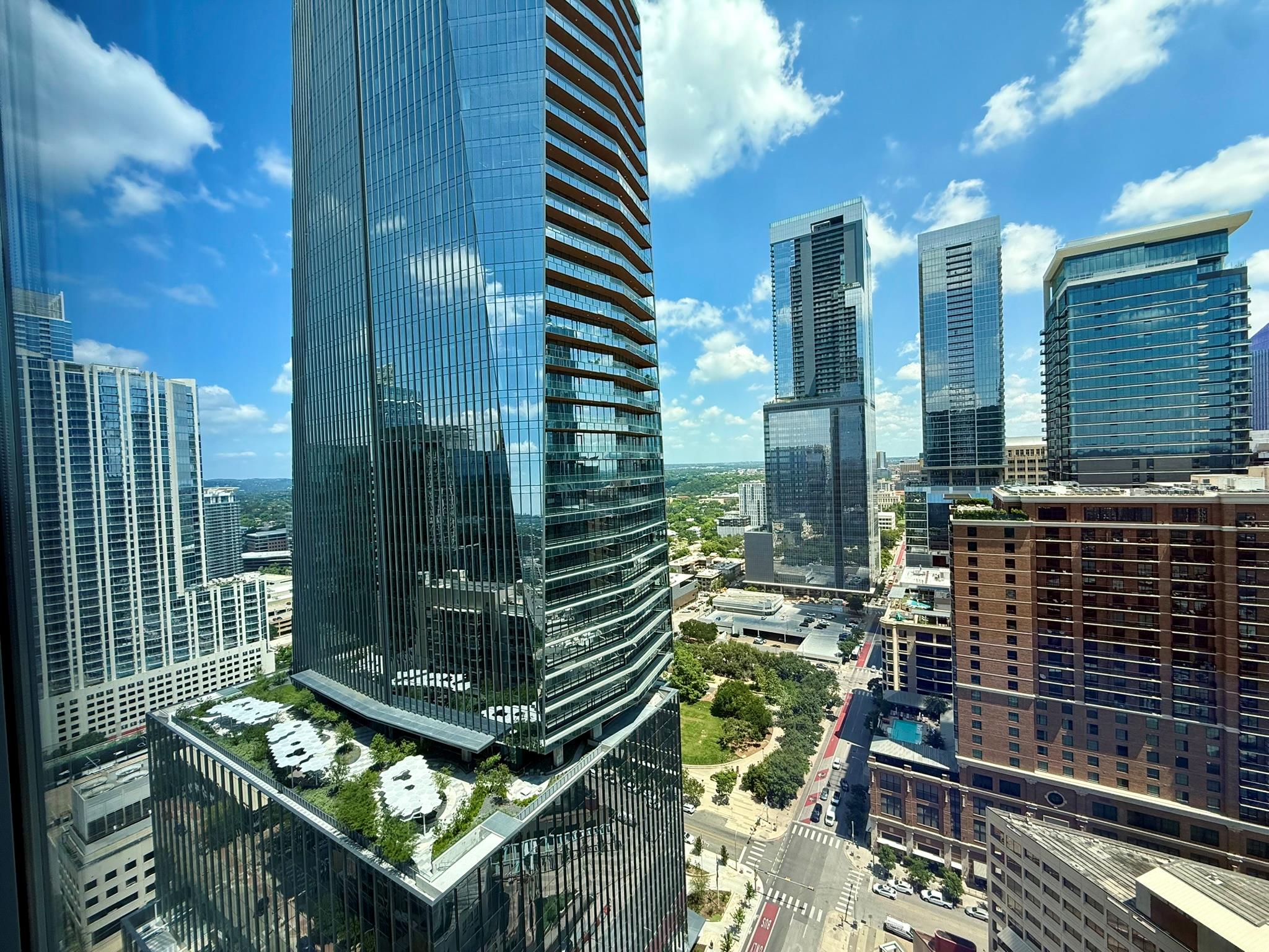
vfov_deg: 85.7
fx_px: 513
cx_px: 634
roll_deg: +2.2
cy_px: 476
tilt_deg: -0.3
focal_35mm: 14
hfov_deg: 102.1
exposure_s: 1/726
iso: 50
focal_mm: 2.22
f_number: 2.2
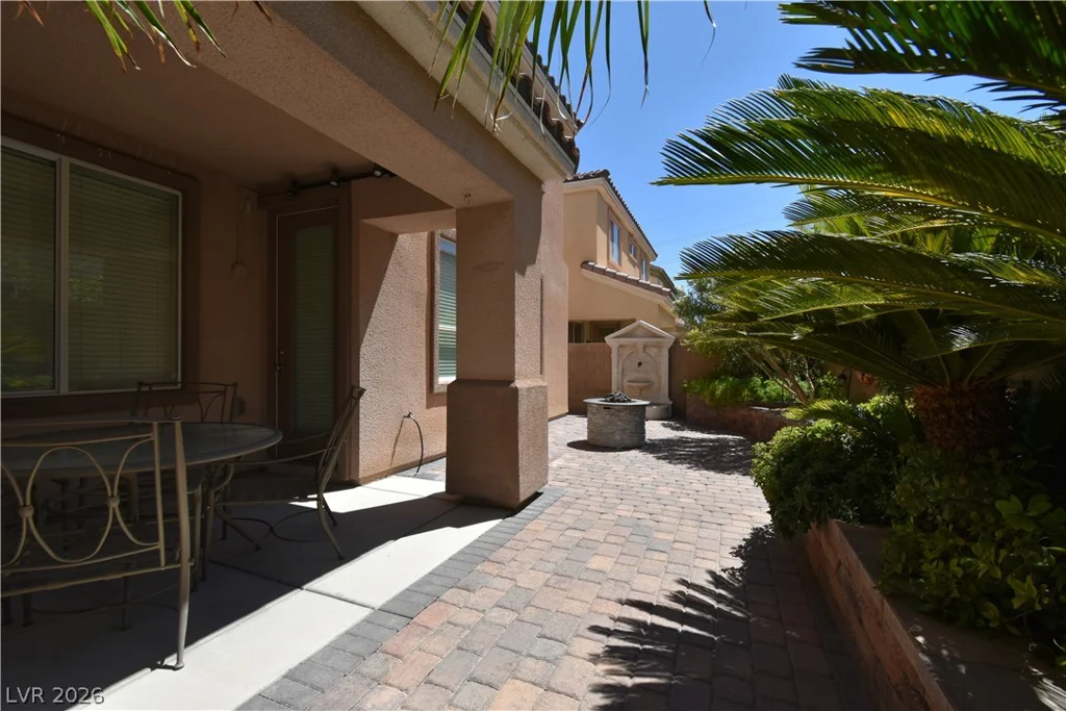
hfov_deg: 100.4
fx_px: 444
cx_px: 533
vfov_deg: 77.3
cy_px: 356
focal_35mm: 15
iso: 200
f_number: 10
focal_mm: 10
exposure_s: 1/400
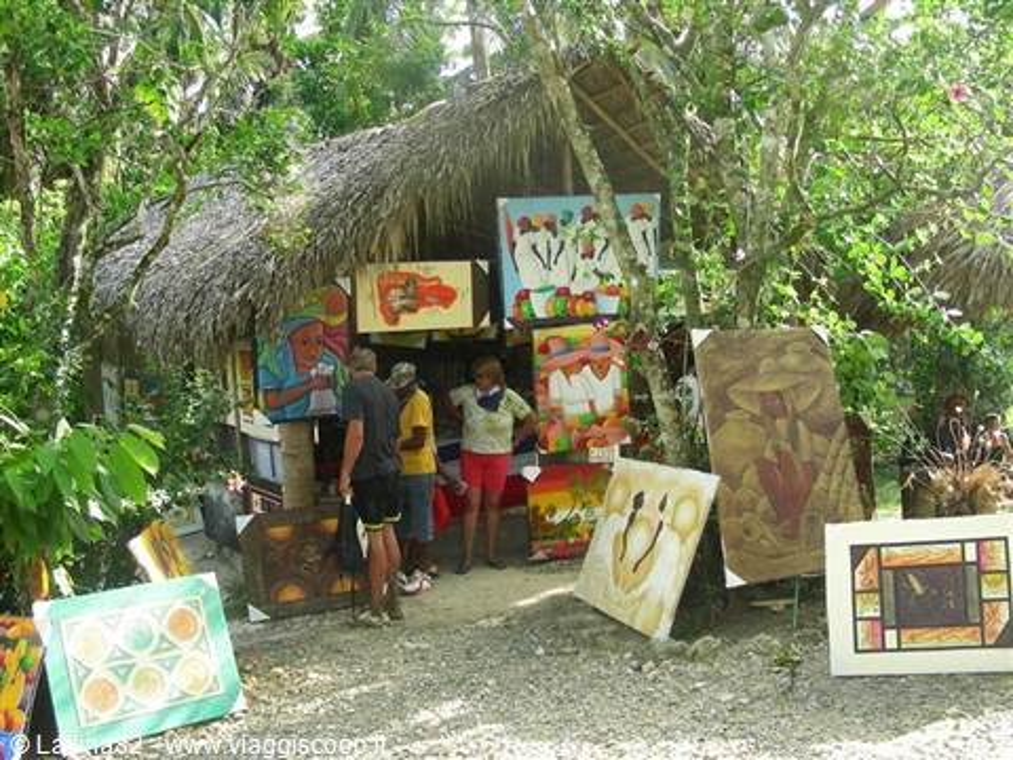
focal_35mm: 38
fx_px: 1112
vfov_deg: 37.7
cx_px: 506
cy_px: 380
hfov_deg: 49.0
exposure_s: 1/72.4
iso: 50
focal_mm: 6.3
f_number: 3.5
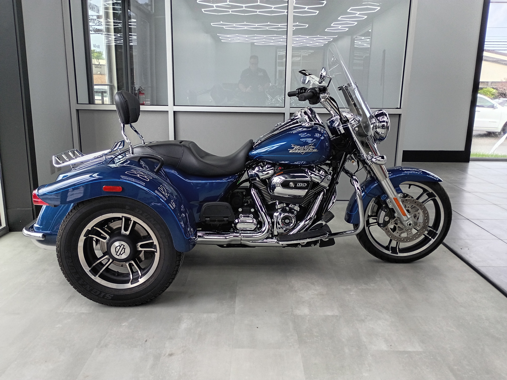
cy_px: 190
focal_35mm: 29
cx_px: 254
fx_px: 425
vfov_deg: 48.2
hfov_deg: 61.7
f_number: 1.8
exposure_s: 1/60
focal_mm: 4.27
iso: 207
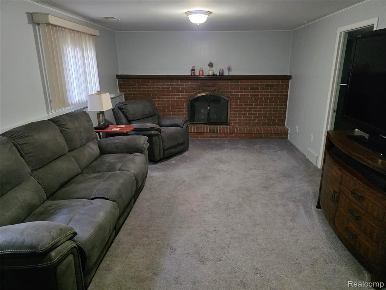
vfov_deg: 58.9
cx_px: 193
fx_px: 256
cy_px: 145
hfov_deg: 73.9
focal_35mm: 23
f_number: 1.7
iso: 2500
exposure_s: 1/120
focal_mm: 6.3
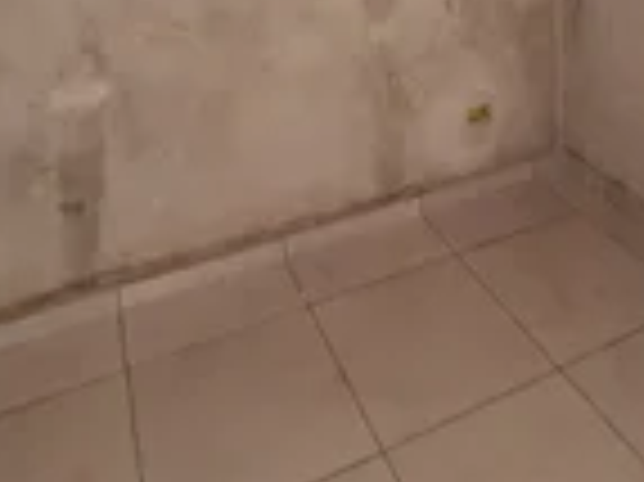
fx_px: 651
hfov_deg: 52.6
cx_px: 356
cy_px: -160
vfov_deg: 30.8
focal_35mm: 35
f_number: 2.2
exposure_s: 1/40
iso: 320
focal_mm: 1.74
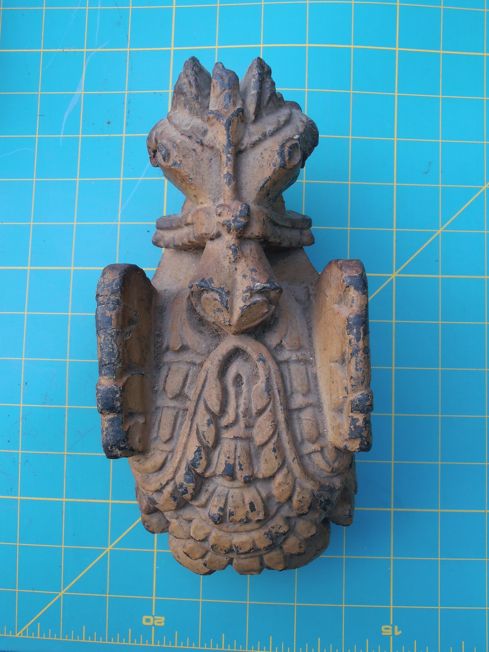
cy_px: 326
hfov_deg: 42.9
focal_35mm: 33
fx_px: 622
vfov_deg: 55.4
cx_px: 244
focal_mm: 5.93
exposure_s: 1/40
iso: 125
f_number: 3.6
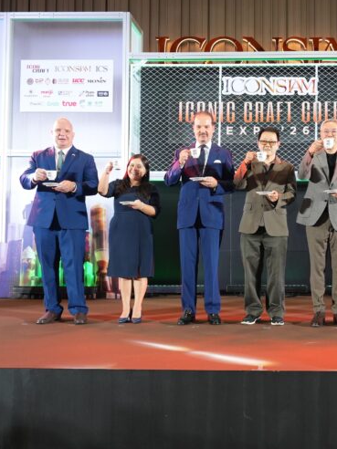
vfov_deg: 51.4
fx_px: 467
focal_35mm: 36
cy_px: 223
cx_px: 272
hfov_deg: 38.1
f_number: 5
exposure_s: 1/160
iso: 1600
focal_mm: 24
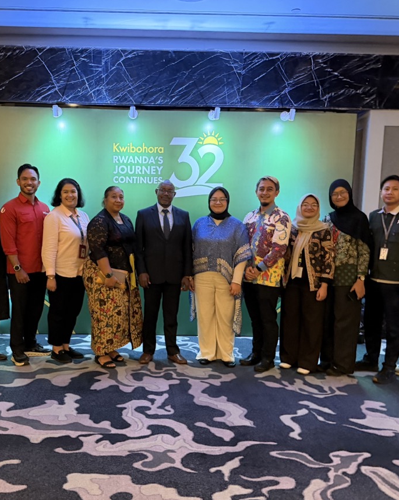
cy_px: 277
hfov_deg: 41.7
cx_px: 136
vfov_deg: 51.5
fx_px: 517
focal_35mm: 35
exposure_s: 1/33
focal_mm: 6.76
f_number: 1.78
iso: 640
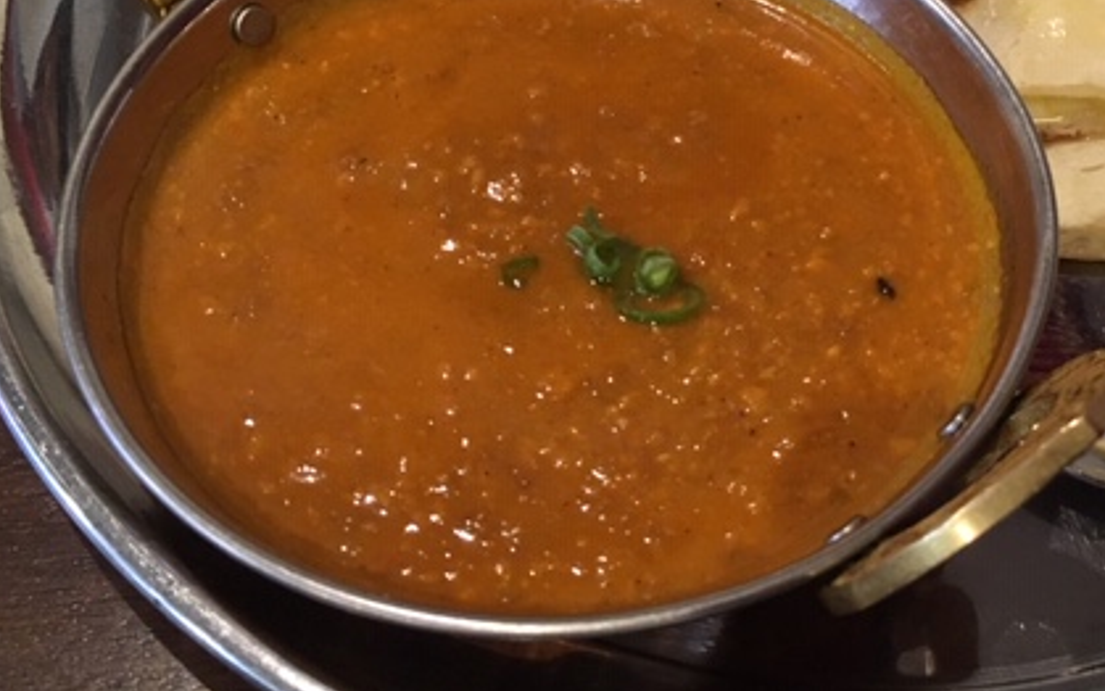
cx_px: 767
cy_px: 179
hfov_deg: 41.9
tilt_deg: -51.6
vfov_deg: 27.1
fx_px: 1416
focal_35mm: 47
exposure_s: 1/30
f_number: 2.2
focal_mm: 4.15
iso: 160
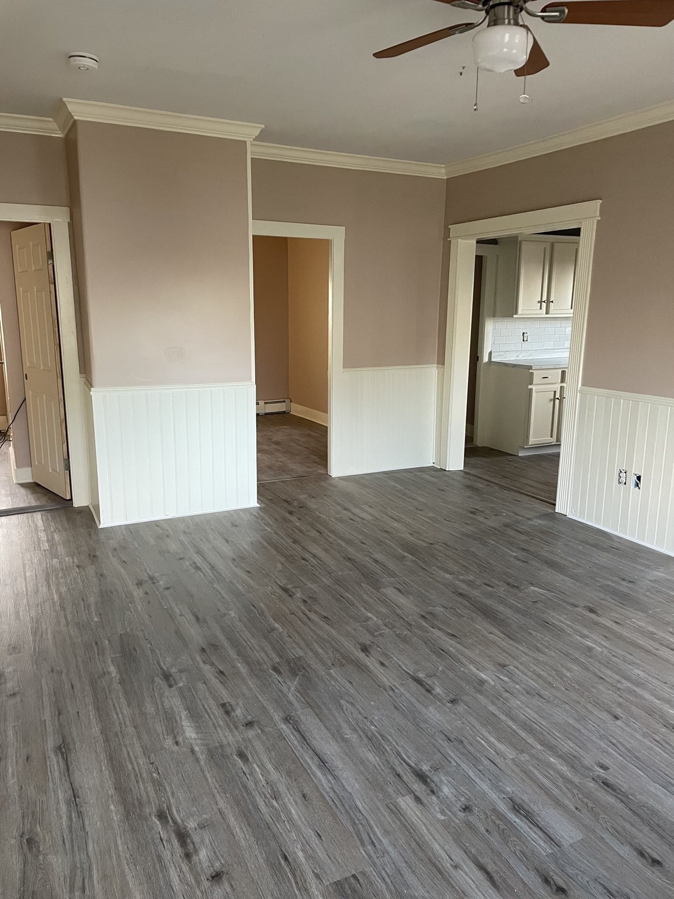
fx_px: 675
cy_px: 450
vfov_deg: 67.3
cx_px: 337
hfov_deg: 53.1
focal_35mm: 26
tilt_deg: -11.3
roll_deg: +0.0
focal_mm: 4.2
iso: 250
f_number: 1.6
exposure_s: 1/60
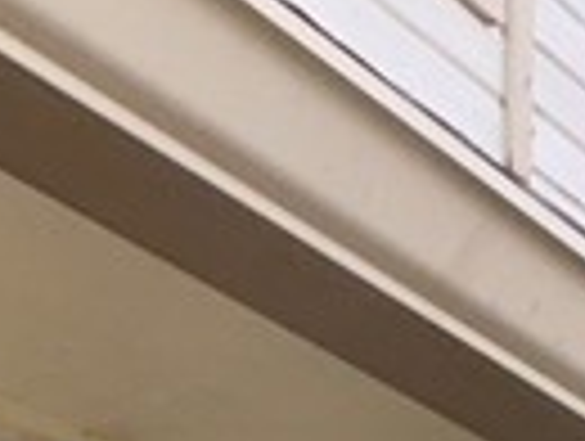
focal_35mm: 110
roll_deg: +1.1
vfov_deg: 9.6
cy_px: 1422
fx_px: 1862
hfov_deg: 17.4
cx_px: 0
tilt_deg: -7.2
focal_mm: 2.22
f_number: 2.2
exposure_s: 1/304
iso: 32
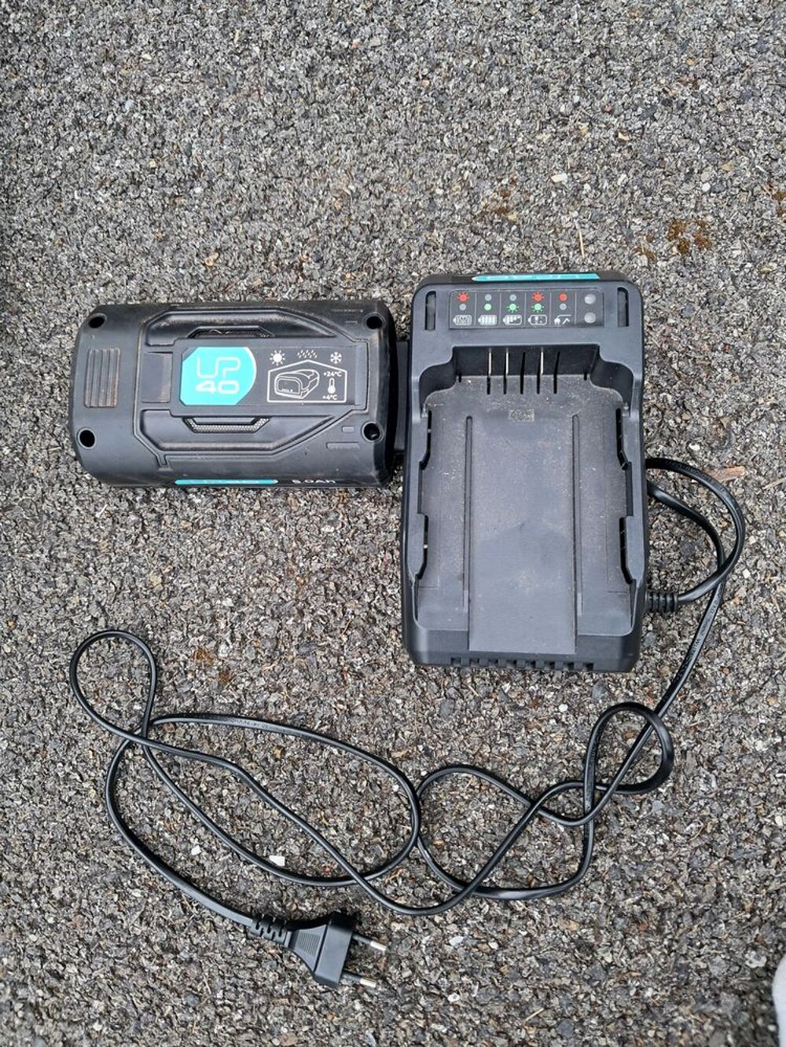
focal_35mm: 27
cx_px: 393
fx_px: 817
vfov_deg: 65.3
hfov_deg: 51.4
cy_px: 524
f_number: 1.8
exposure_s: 1/60
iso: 50
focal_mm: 4
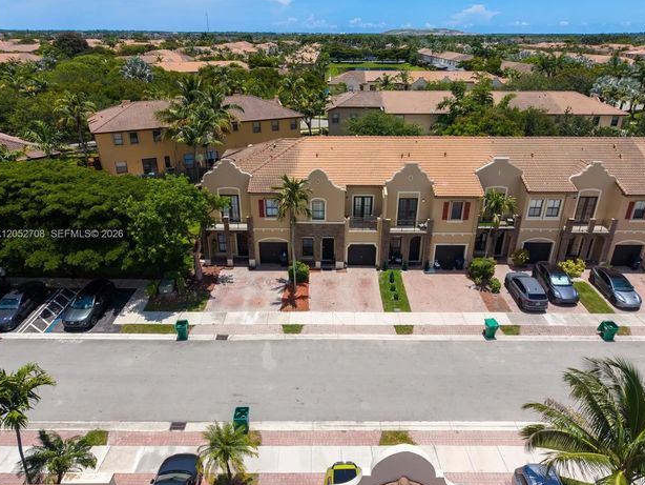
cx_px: 329
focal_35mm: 25
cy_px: 235
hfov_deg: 69.4
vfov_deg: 54.9
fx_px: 466
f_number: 1.8
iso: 230
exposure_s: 1/200
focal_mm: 8.67
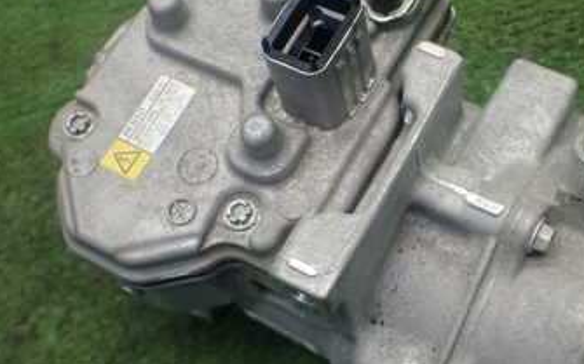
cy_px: 207
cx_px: 377
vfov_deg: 22.7
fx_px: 907
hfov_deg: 35.4
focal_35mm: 57
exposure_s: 1/125
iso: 400
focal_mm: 5.4
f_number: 2.3
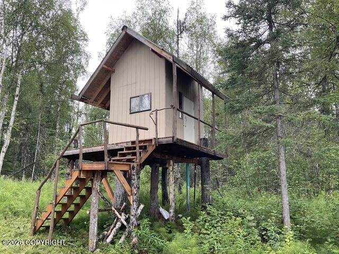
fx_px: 284
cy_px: 127
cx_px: 170
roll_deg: -0.1
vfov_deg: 48.2
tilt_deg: +12.6
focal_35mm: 29
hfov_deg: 61.7
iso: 16
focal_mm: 3
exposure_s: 1/138
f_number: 1.8
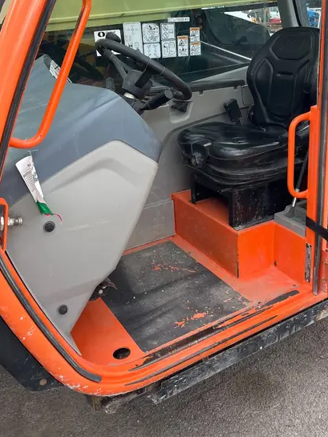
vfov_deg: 51.7
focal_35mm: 35
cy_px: 148
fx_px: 442
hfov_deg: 40.6
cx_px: 193
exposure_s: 1/422
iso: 50
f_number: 1.6
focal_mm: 5.1
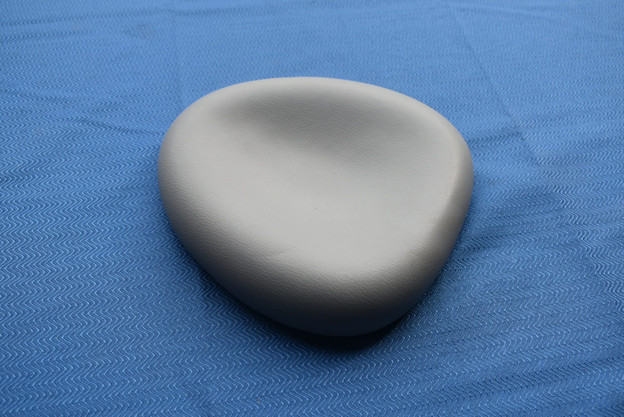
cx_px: 312
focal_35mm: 36
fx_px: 624
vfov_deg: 36.9
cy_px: 208
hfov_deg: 53.1
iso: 200
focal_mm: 24
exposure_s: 1/250
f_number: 6.3
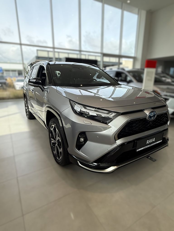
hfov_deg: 66.0
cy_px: 116
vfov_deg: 81.7
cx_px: 87
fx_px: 134
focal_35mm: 20
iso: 64
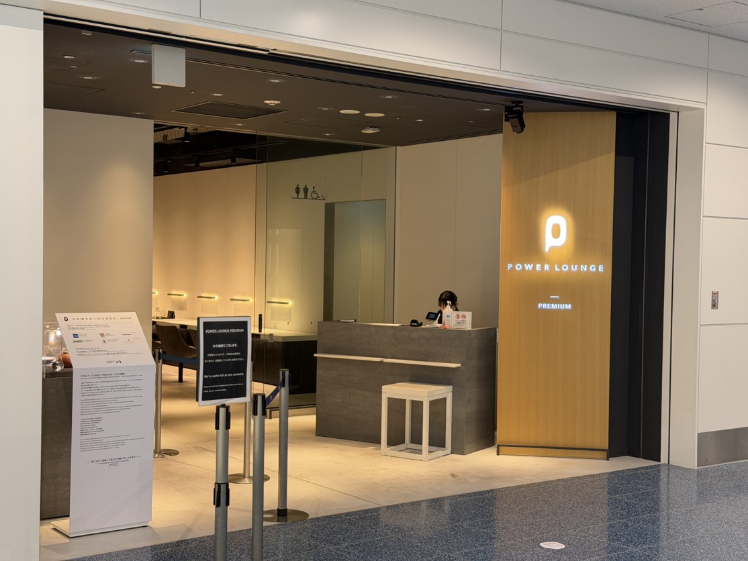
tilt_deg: -2.8
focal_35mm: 48
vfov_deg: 30.3
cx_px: 374
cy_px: 280
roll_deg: -2.4
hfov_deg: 39.6
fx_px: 1037
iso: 125
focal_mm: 6.76
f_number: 1.78
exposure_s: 1/50
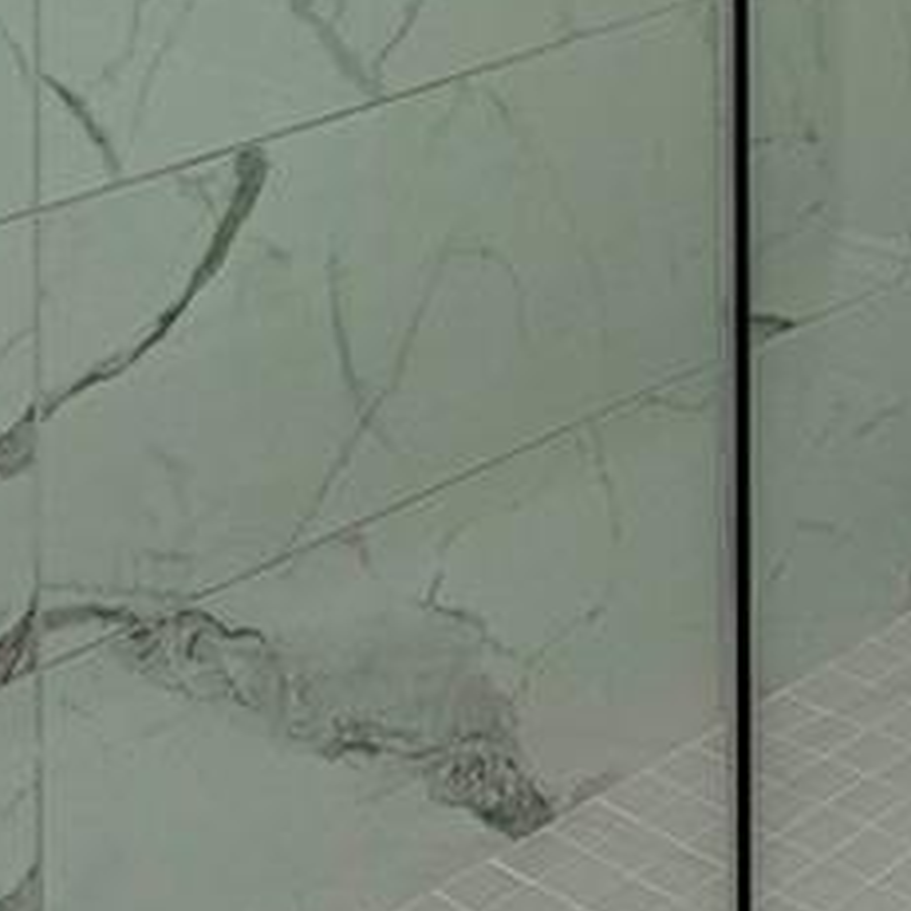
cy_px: -789
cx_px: 1396
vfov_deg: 14.9
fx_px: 2977
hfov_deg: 15.9
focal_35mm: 100
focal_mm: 17
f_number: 7.1
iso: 400
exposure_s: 1/250
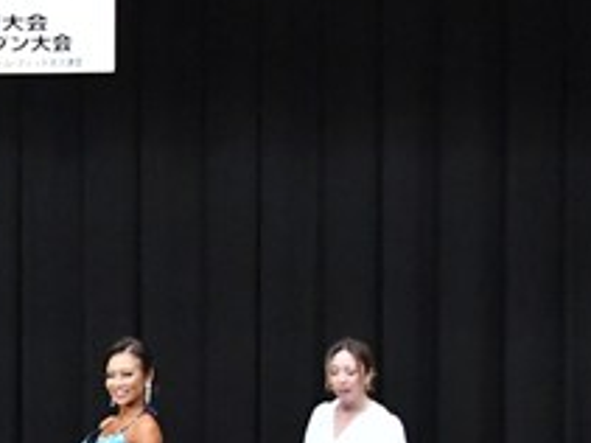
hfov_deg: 6.6
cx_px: -301
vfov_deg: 5.0
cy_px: 477
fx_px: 5068
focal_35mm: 297
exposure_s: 1/400
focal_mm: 56
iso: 8000
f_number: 5.6
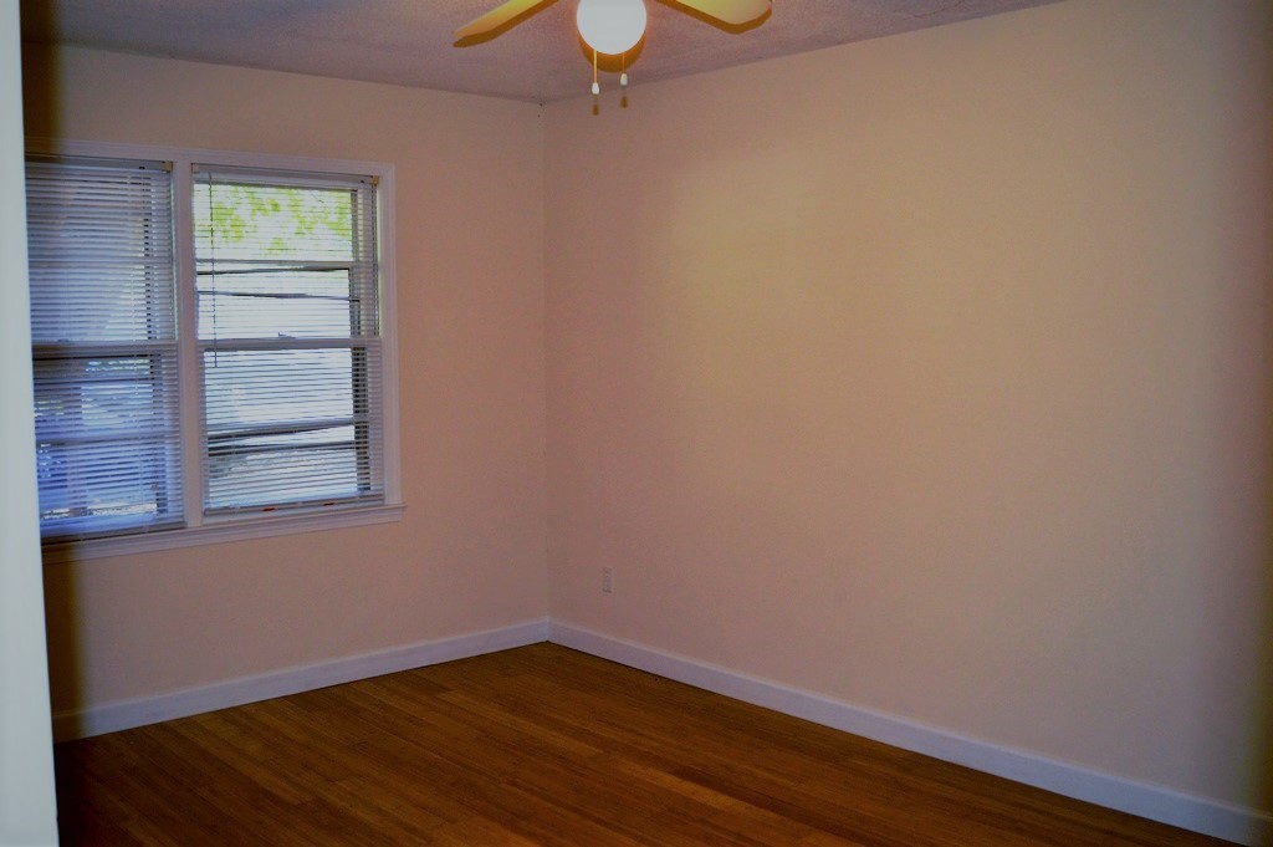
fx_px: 1272
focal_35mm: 36
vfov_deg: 36.8
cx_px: 636
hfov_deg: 53.2
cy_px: 424
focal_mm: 24
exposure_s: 1/60
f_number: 4
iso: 450
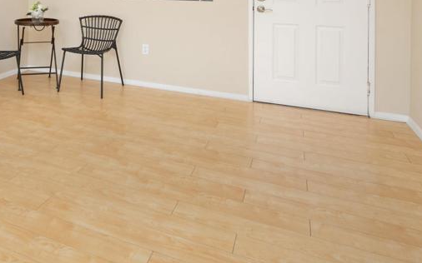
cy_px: -12
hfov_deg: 54.3
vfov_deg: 34.2
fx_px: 379
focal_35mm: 33
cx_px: 86
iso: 320
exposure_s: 1/160
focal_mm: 16
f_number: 7.1
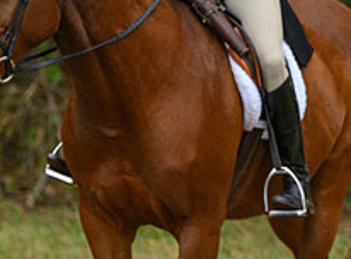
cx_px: 329
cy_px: 99
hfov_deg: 5.6
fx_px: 3599
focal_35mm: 357
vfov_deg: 4.1
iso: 1250
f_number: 3.2
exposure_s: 1/1000
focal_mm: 96
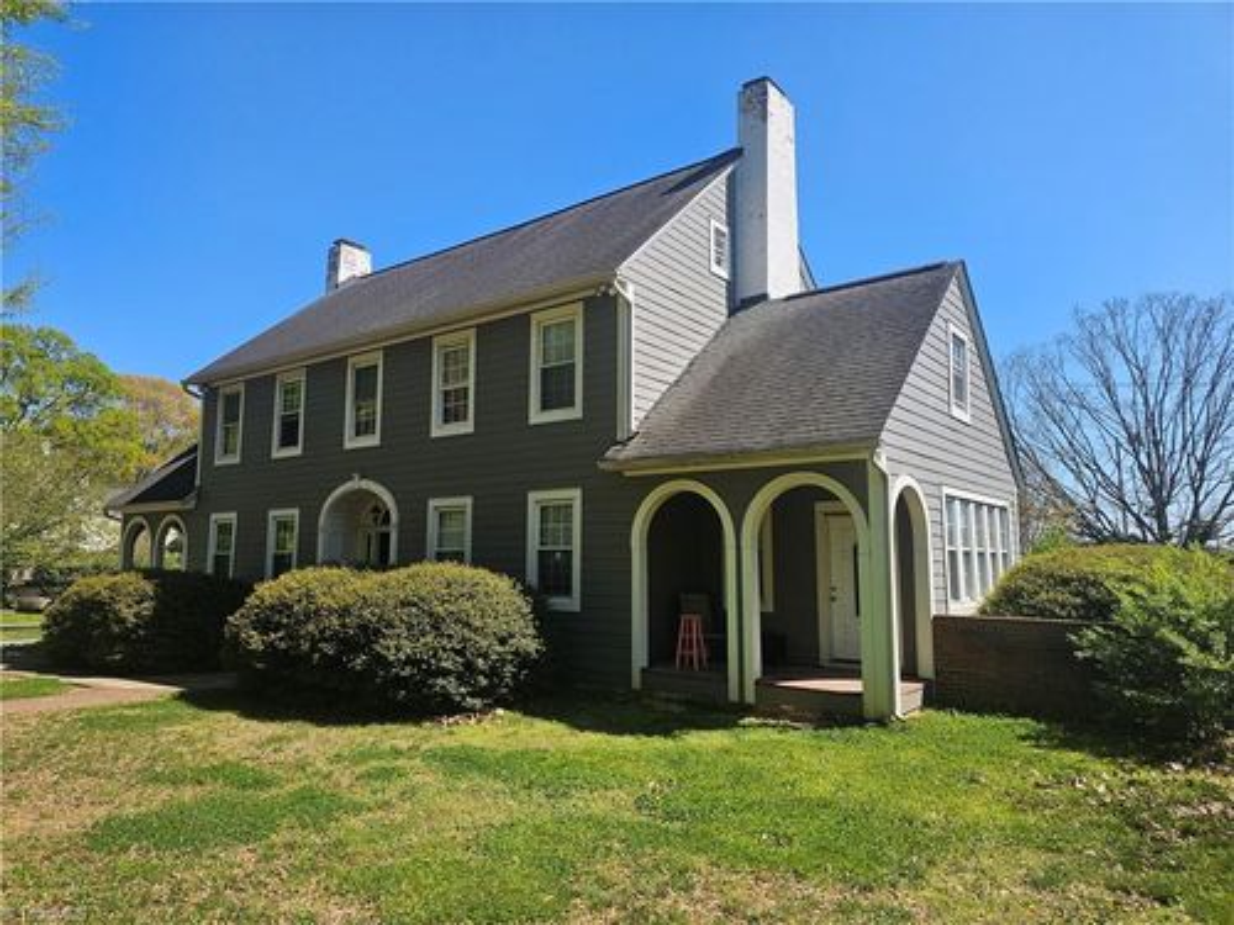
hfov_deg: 73.9
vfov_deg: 58.9
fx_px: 820
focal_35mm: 23
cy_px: 462
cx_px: 617
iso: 10
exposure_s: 1/529
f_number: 1.7
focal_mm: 6.3
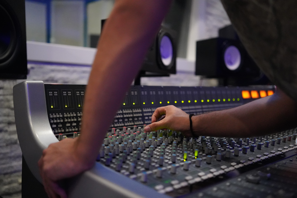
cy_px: 99
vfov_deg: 37.9
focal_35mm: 35
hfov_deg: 54.4
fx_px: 289
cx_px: 148
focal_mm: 35
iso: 12800
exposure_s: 1/160
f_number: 2
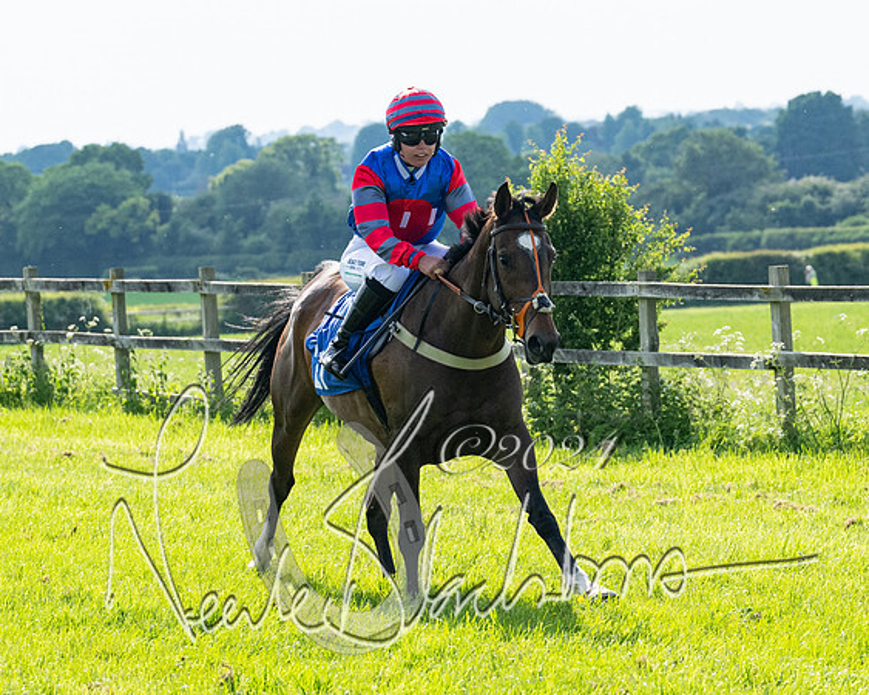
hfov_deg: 7.7
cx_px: 253
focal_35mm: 252
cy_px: 246
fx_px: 6483
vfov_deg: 6.1
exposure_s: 1/2000
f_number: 5
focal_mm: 100
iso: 400
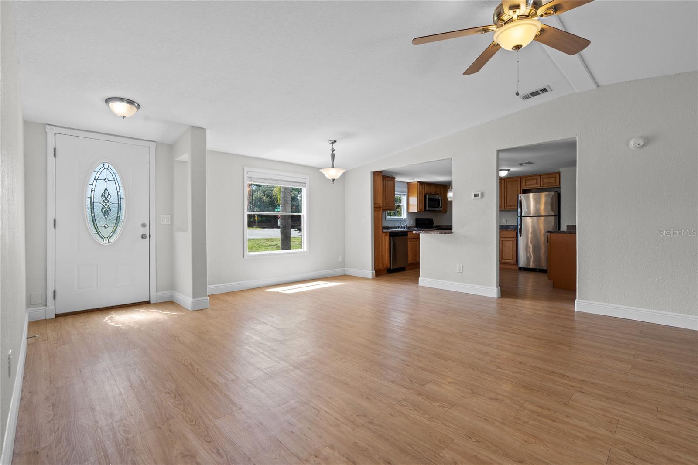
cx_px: 349
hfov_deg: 96.7
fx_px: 310
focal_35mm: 16
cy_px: 232
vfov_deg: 73.7
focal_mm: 16
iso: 200
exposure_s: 1/6
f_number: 8
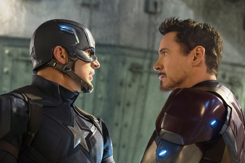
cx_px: 122
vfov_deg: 11.3
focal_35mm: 121
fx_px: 824
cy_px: 82
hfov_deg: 16.9
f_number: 2.8
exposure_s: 1/40
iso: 1600
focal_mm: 80.4
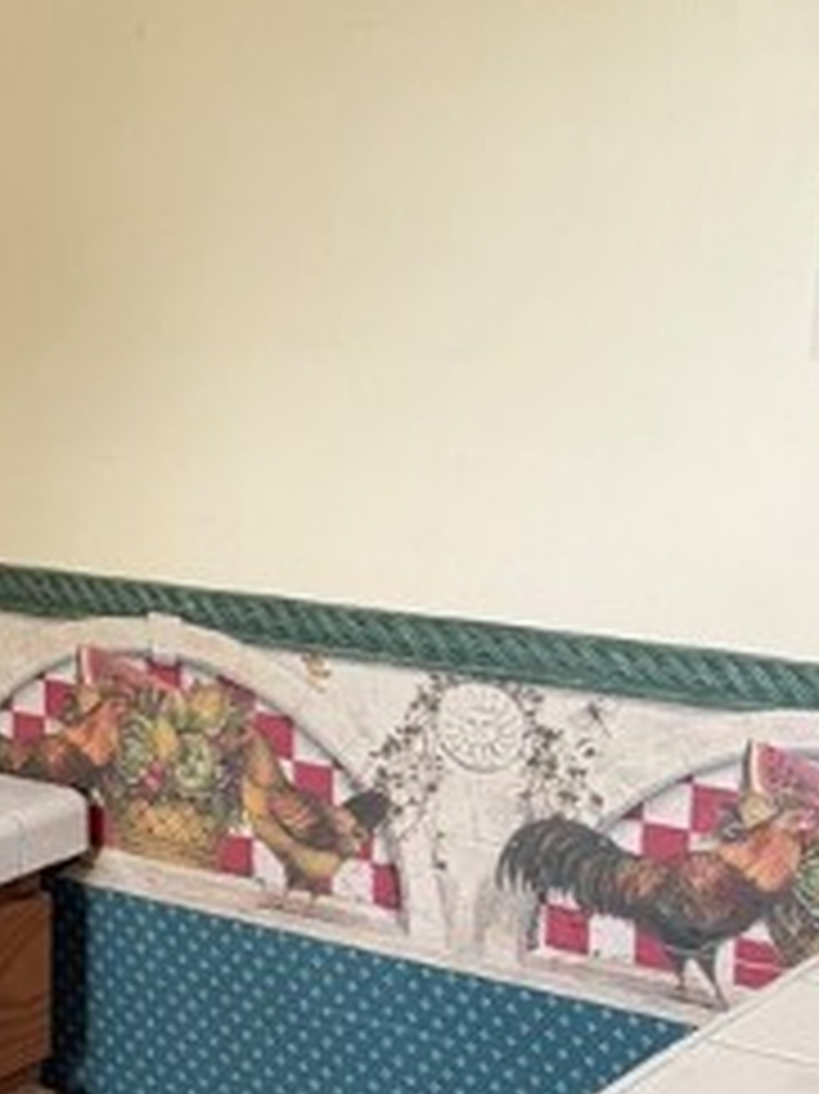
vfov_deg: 25.7
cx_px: -414
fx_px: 2400
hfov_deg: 17.4
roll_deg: +1.6
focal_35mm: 76
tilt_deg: -9.4
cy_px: 558
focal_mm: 6.76
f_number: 1.78
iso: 250
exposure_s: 1/60
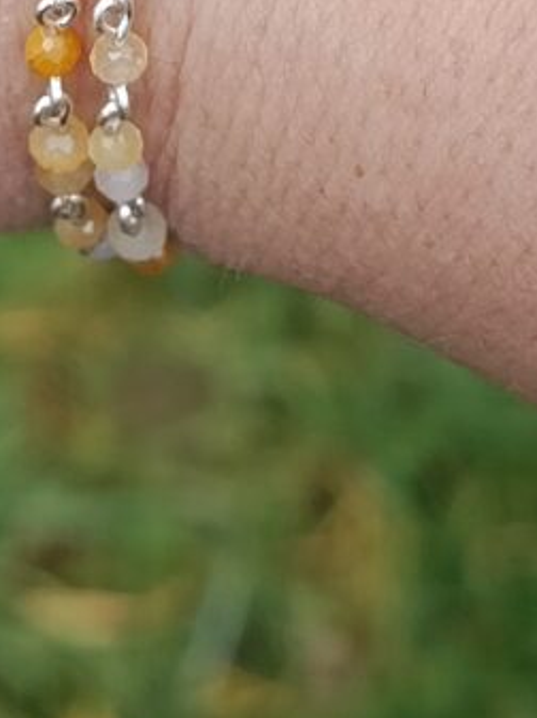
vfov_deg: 12.9
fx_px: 3026
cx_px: 196
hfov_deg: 10.1
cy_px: -313
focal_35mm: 146
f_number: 1.7
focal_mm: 5.24
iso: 56
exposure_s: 1/100
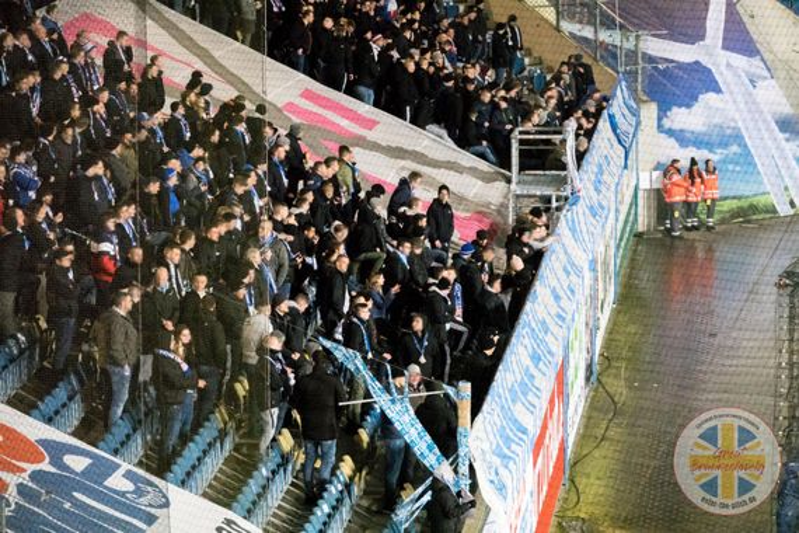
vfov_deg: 6.9
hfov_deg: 10.3
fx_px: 4439
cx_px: 400
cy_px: 266
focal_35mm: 200
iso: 6400
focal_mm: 73.24
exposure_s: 1/125
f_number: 4
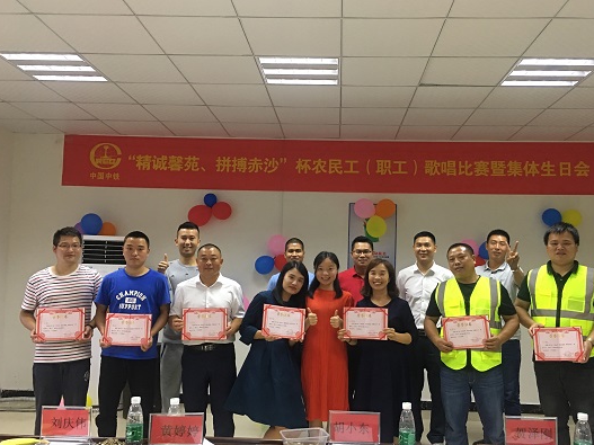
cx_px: 323
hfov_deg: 55.3
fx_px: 566
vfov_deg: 42.9
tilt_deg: +5.4
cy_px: 235
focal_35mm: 33
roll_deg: -2.1
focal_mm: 4.15
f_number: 2.2
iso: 100
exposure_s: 1/10
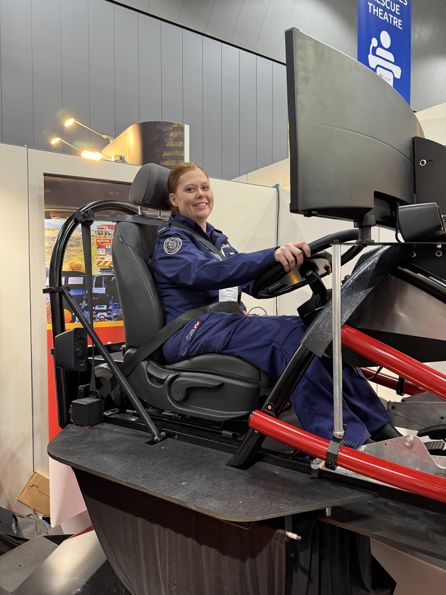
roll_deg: -0.4
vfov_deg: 71.6
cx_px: 223
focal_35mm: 24
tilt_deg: -3.3
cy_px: 298
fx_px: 412
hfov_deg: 56.8
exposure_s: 1/50
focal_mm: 6.76
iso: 250
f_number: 1.78
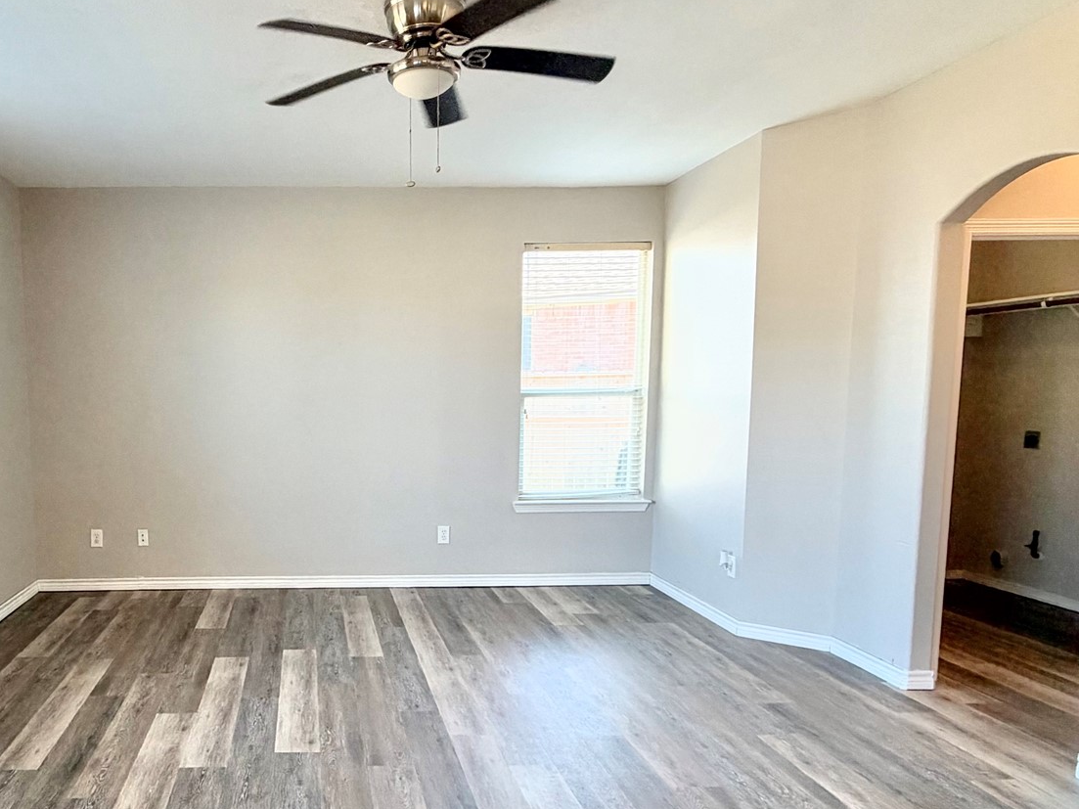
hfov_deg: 64.9
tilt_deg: -5.9
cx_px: 328
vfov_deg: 52.8
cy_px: 476
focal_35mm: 26
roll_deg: +0.4
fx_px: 810
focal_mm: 2.22
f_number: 2.2
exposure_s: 1/120
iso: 160
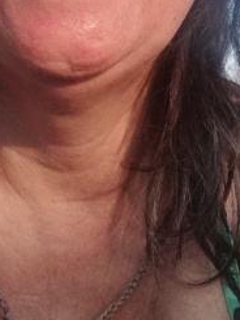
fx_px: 1044
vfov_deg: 16.1
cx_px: 38
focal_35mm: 113
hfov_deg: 13.0
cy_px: -140
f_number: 2
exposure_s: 1/401
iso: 50
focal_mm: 2.82
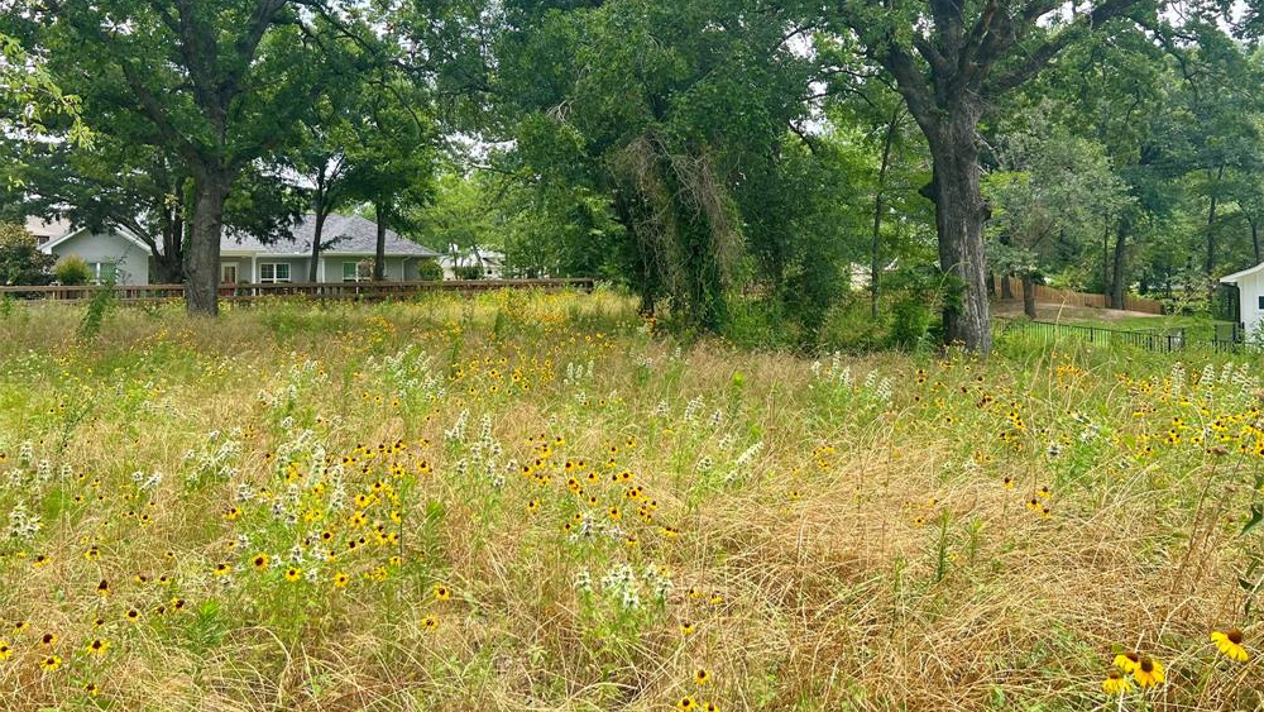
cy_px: 245
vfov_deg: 39.8
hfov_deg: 66.0
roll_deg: +0.5
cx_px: 646
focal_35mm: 29
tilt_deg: +1.2
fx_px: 972
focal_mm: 5.7
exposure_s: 1/1326
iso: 50
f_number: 1.5
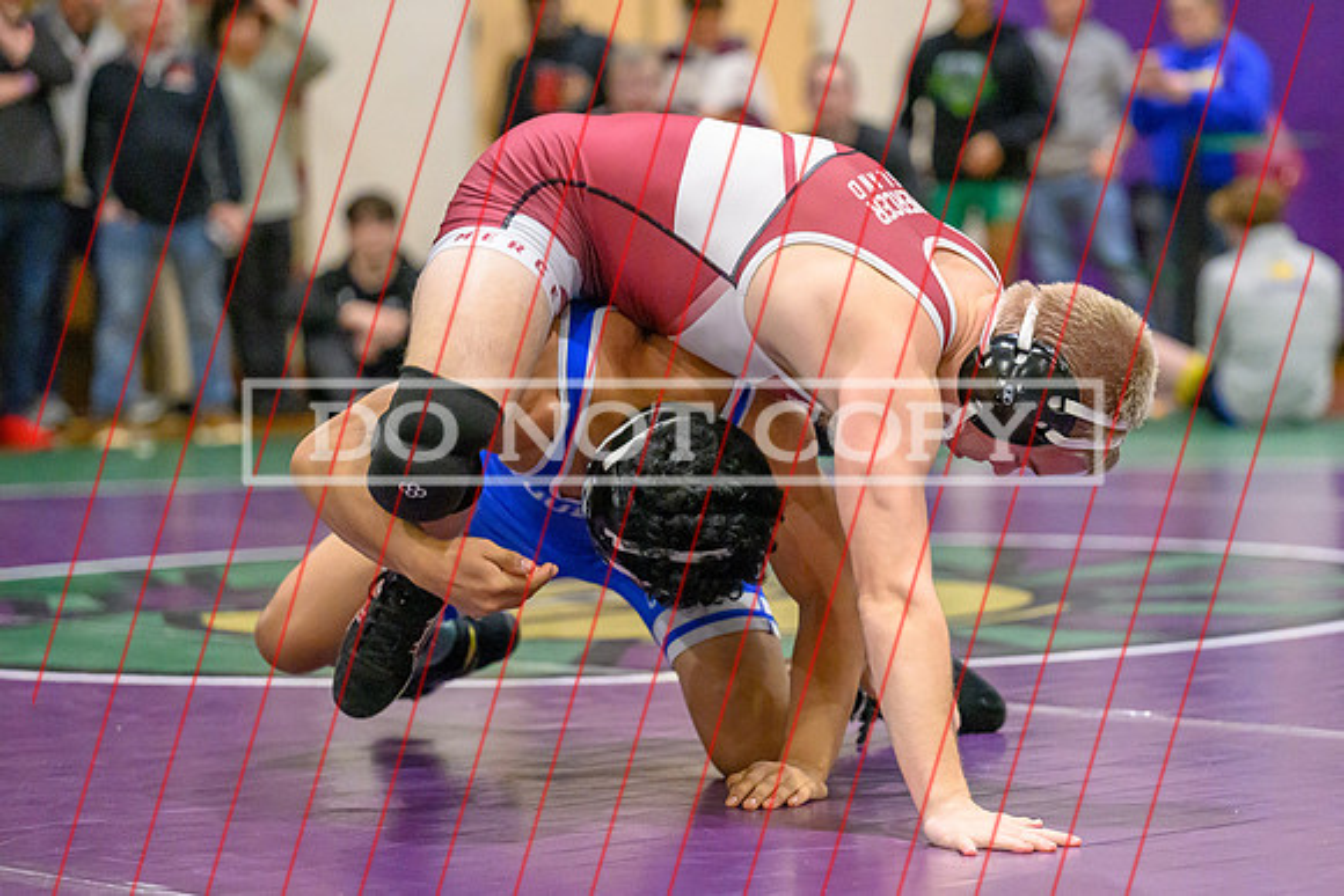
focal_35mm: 122
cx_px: 773
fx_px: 4560
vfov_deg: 11.2
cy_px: 478
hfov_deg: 16.8
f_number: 2.8
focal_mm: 98
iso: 11400
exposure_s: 1/800
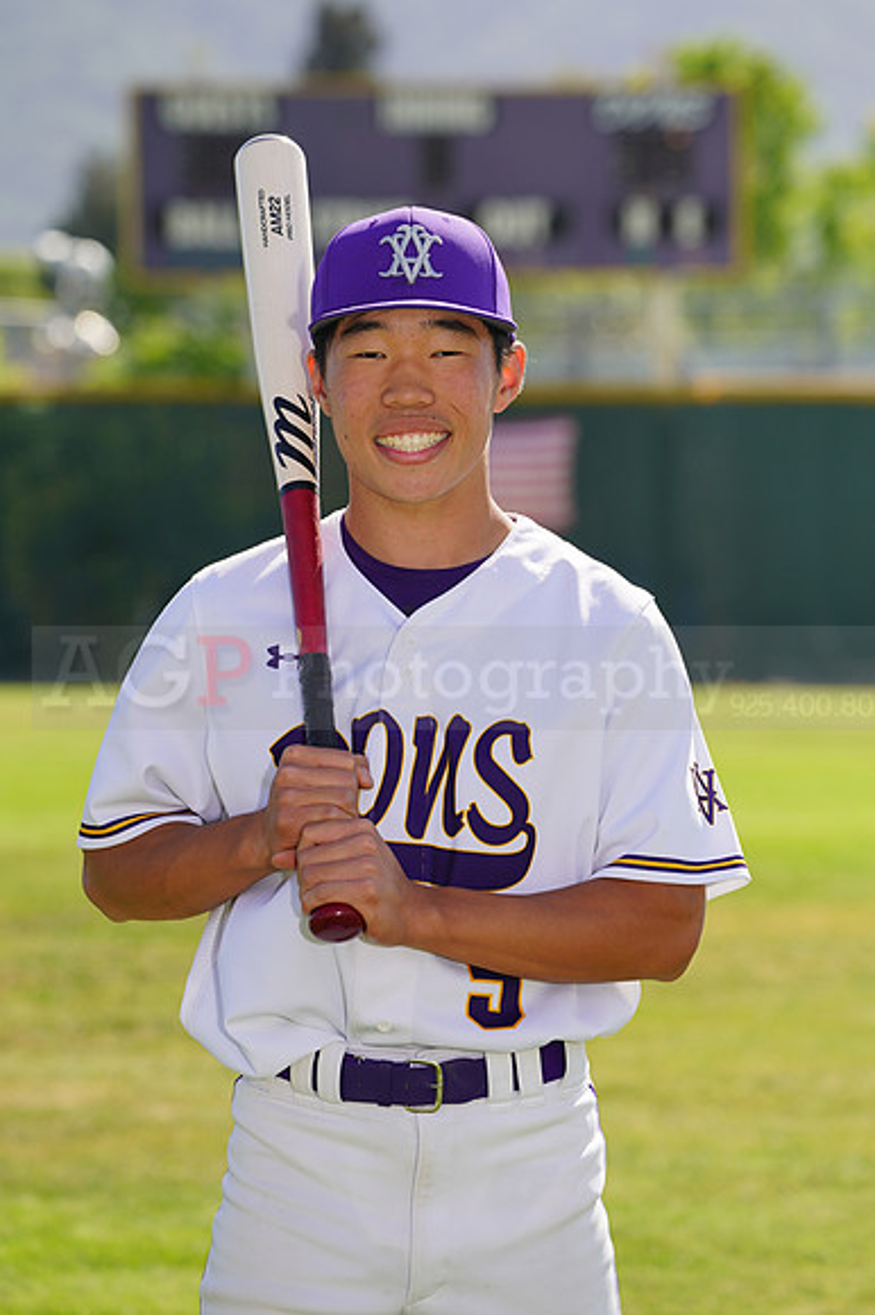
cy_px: 658
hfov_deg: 5.9
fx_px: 8468
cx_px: 438
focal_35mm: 232
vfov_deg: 8.9
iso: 100
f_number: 8
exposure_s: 1/250
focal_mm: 232
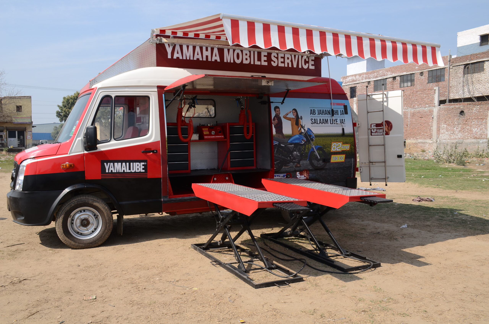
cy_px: 162
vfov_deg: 43.4
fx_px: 407
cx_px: 244
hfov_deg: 62.0
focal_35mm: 30
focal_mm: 20
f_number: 9
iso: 100
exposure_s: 1/200
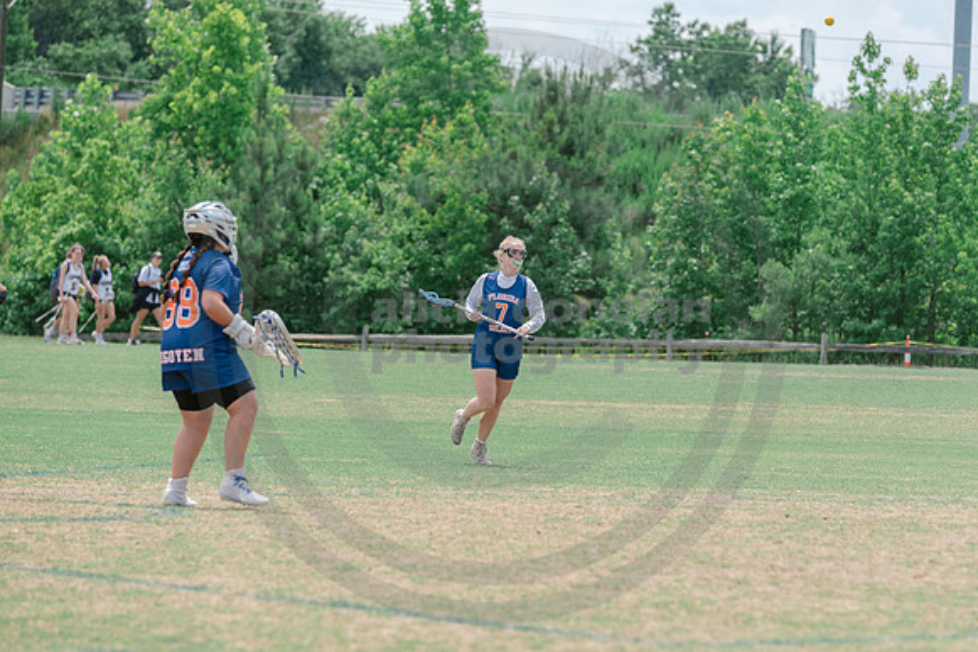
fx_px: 6320
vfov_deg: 5.9
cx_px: 553
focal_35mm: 233
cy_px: 378
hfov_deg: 8.8
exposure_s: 1/1250
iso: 250
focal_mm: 200
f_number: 4.5
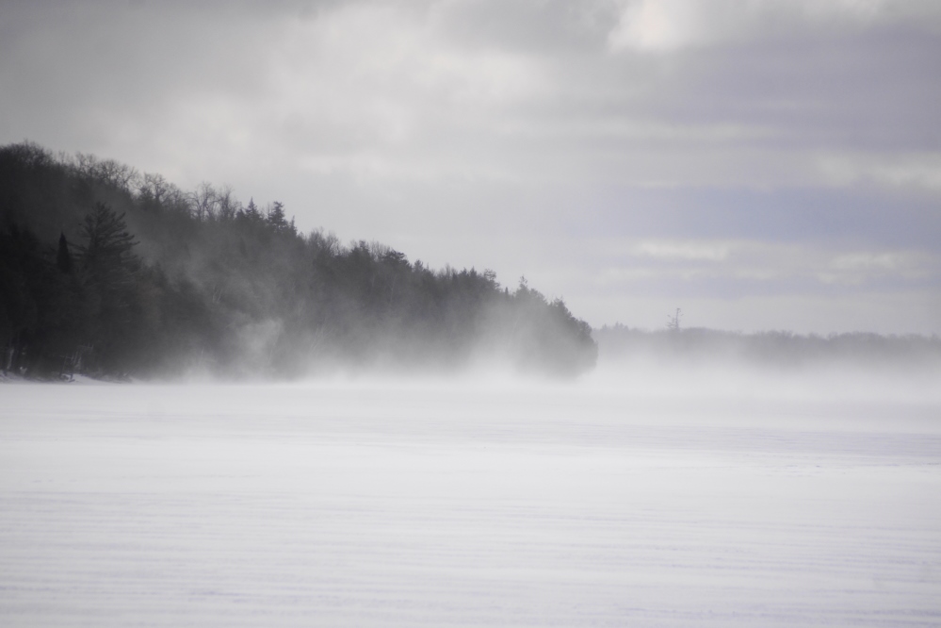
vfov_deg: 3.7
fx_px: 9801
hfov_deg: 5.5
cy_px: 314
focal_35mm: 375
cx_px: 470
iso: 100
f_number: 6.3
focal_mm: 250
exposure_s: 1/400
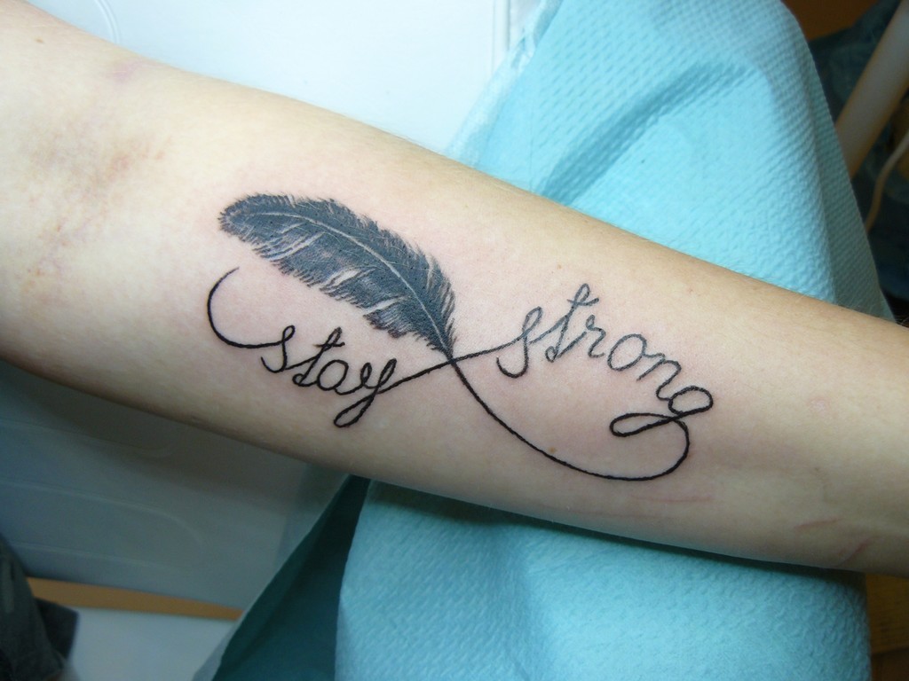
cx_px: 454
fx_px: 945
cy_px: 340
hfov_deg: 51.4
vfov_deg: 39.7
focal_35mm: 36
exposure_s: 1/50
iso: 100
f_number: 2.8
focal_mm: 6
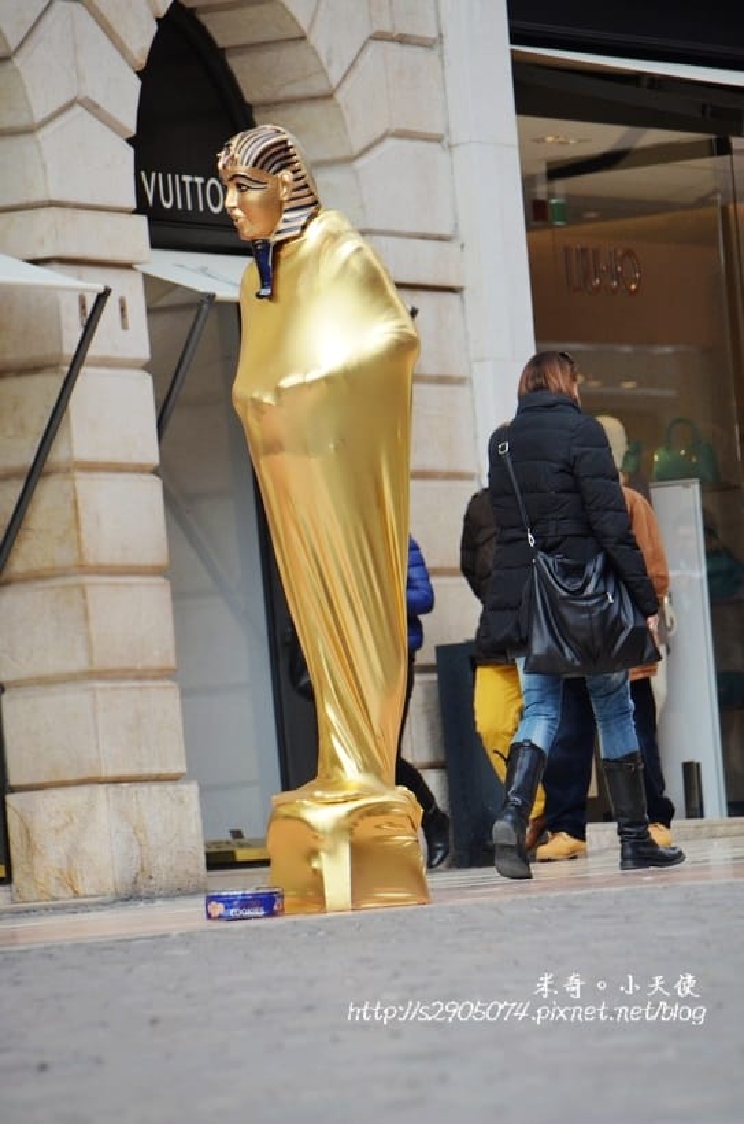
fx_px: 8642
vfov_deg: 7.4
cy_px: 562
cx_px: 372
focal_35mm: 278
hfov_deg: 4.9
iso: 800
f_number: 6
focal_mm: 185
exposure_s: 1/1600
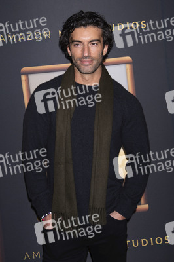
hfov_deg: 28.0
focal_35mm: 48
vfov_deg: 41.1
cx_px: 87
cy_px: 131
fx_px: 349
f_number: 7.1
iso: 400
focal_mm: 48
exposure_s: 1/160
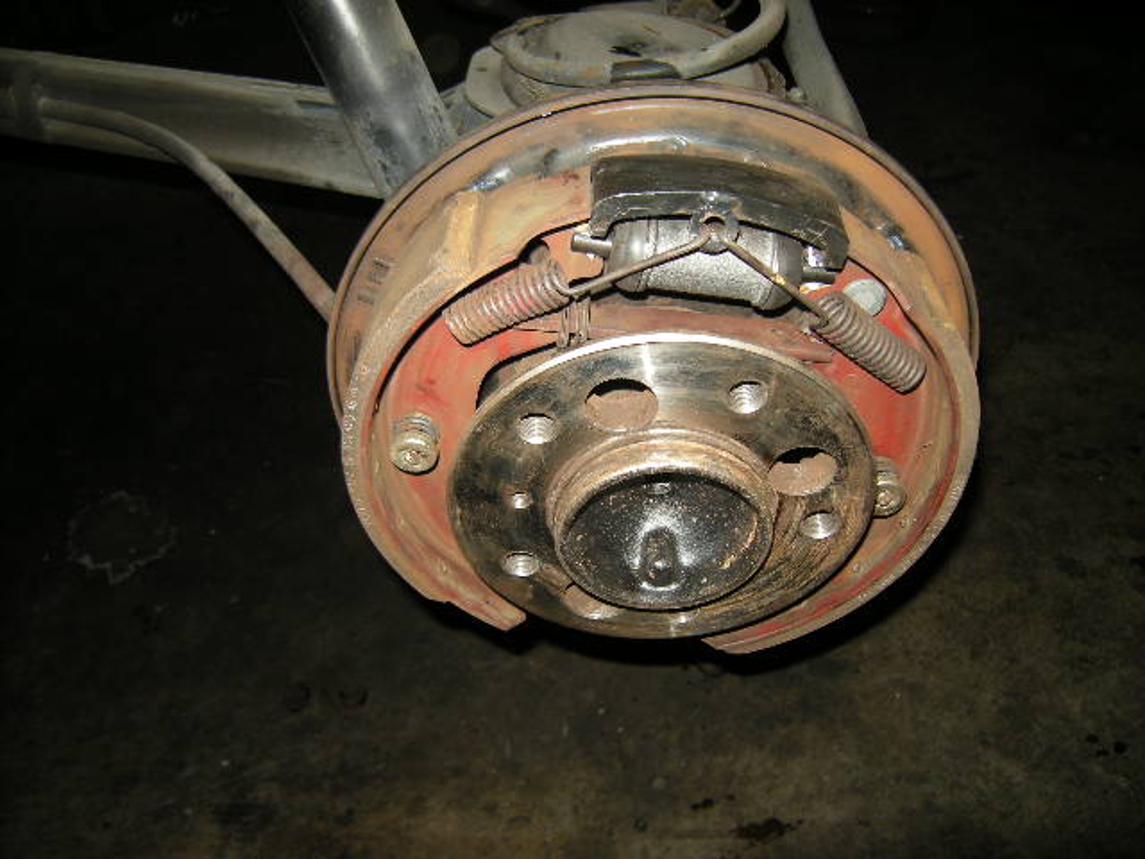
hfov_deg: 63.4
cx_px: 572
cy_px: 430
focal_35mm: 28
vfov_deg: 49.7
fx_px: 926
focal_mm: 4.7
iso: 66
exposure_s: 1/60
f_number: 2.8
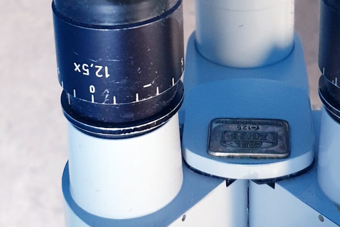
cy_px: -71
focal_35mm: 82
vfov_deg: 15.8
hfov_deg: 24.7
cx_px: 213
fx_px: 775
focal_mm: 4.3
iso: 320
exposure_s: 1/33
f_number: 1.5
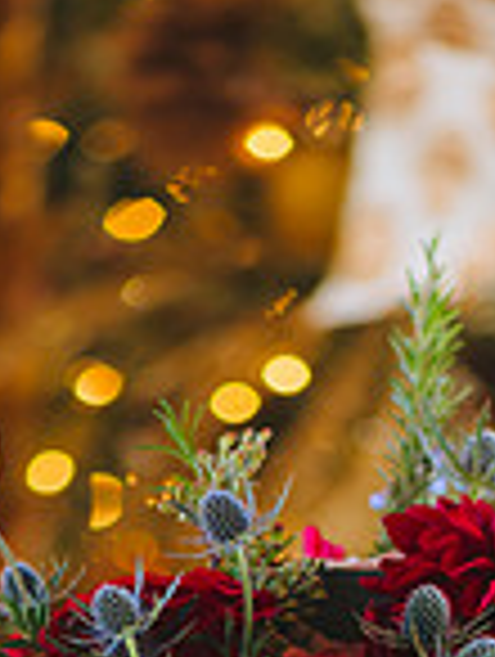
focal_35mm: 310
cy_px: 891
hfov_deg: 4.8
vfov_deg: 6.3
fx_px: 5893
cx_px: 286
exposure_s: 1/80
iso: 320
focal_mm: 105
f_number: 3.2
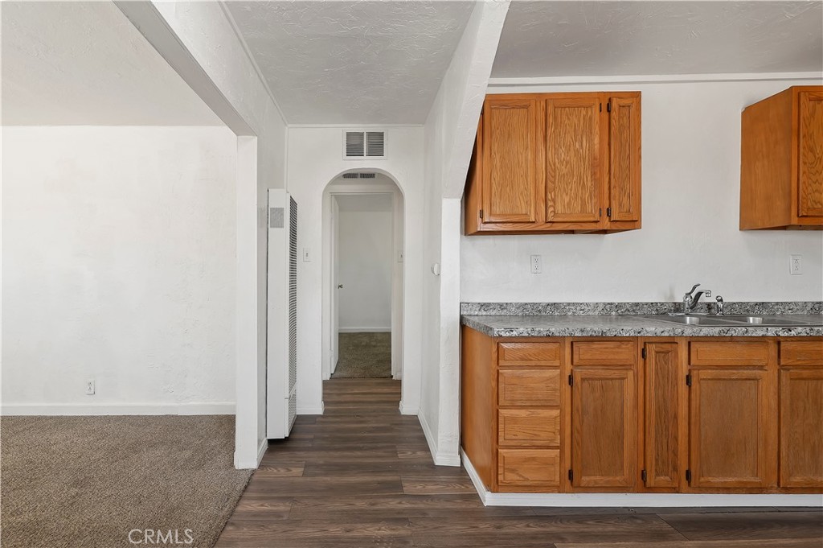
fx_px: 320
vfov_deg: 81.1
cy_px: 274
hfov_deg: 104.3
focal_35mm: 14
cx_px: 412
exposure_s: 1/6
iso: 500
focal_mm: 14
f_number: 10
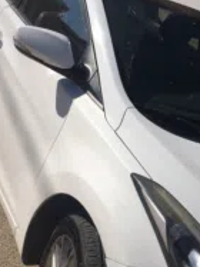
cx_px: 184
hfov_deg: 23.0
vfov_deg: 31.2
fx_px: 478
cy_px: 131
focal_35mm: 62
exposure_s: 1/3497
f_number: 2.2
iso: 25
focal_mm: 4.15
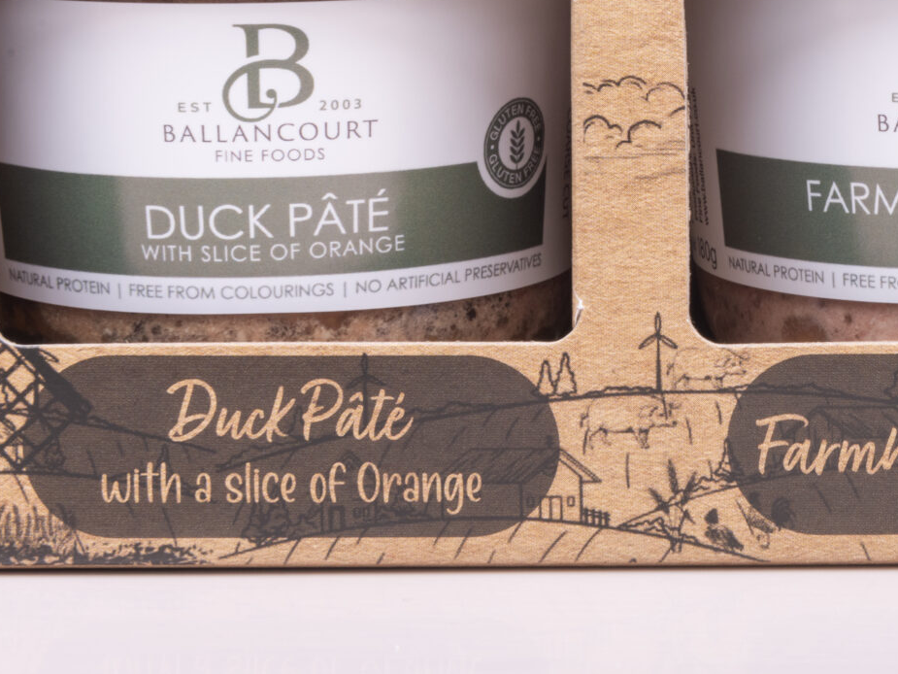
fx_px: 3866
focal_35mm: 149
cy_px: 54
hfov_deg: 13.0
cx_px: 981
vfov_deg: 9.9
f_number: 18
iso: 200
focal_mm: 56
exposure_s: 1/200
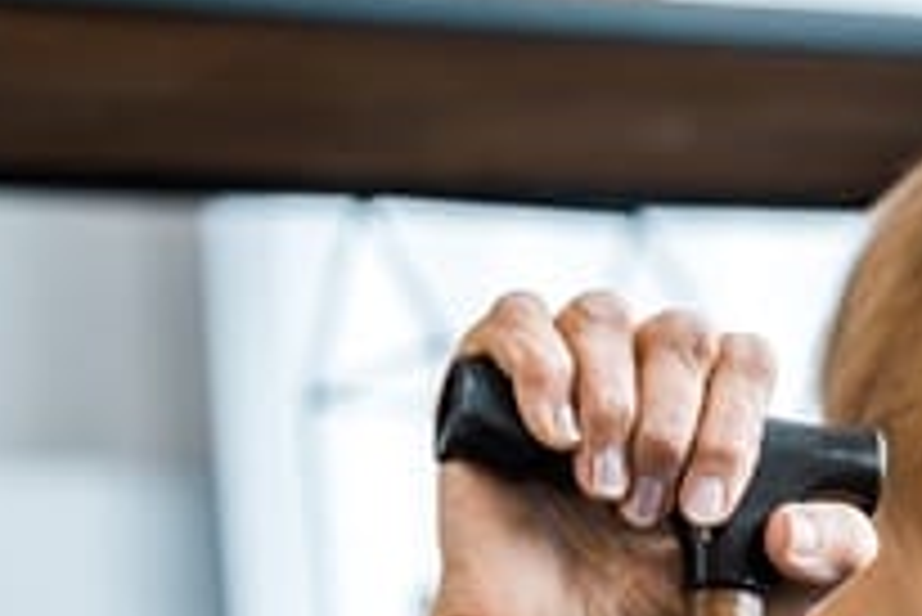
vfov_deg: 9.3
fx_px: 3742
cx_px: 1003
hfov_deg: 13.8
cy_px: 800
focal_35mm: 146
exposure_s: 1/100
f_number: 2.8
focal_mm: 50
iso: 640
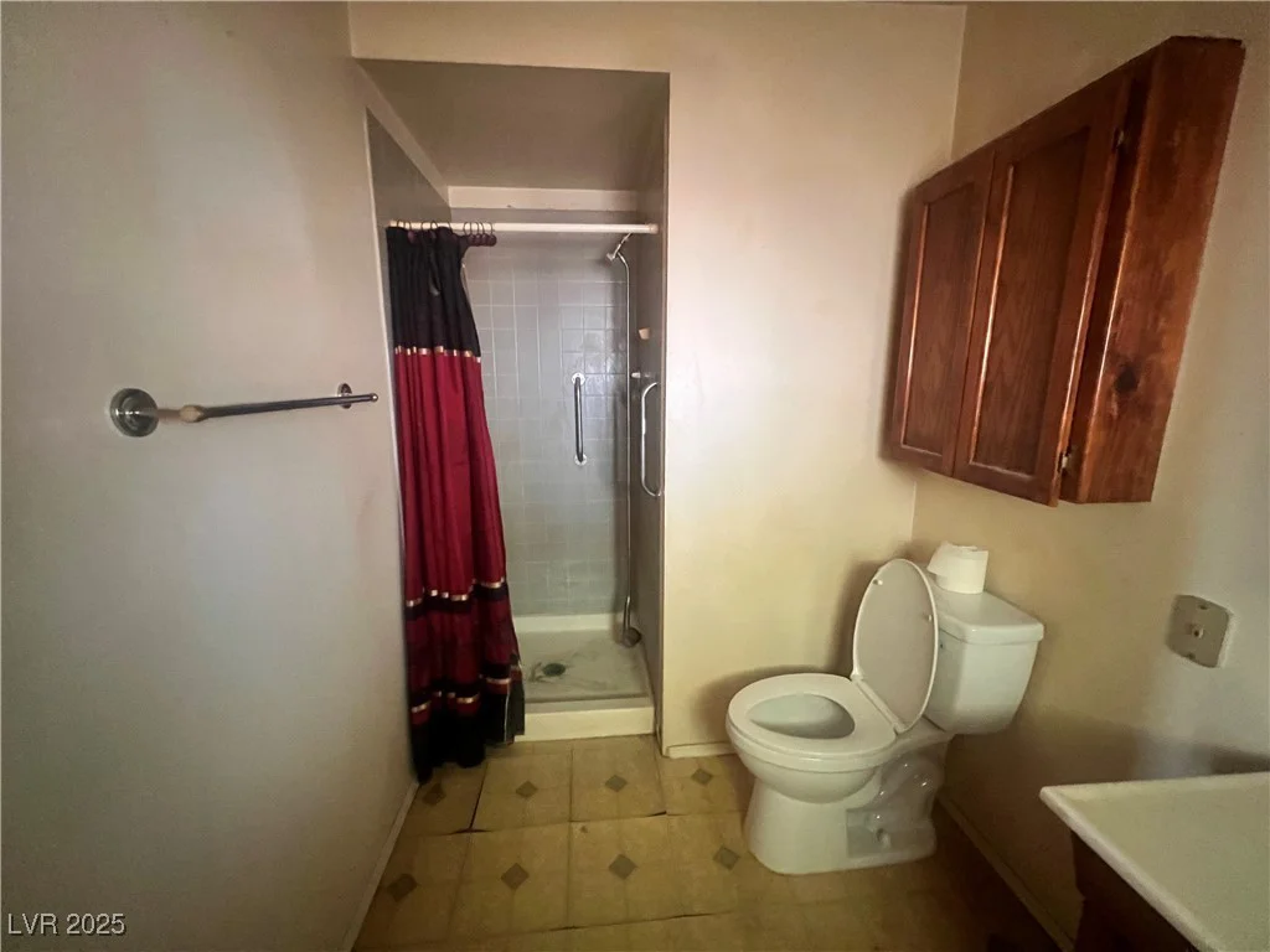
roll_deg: +0.0
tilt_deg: -11.7
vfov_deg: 89.9
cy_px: 476
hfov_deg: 106.2
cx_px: 635
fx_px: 477
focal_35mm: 13
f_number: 1.8
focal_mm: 1.57
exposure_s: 1/49
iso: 1000
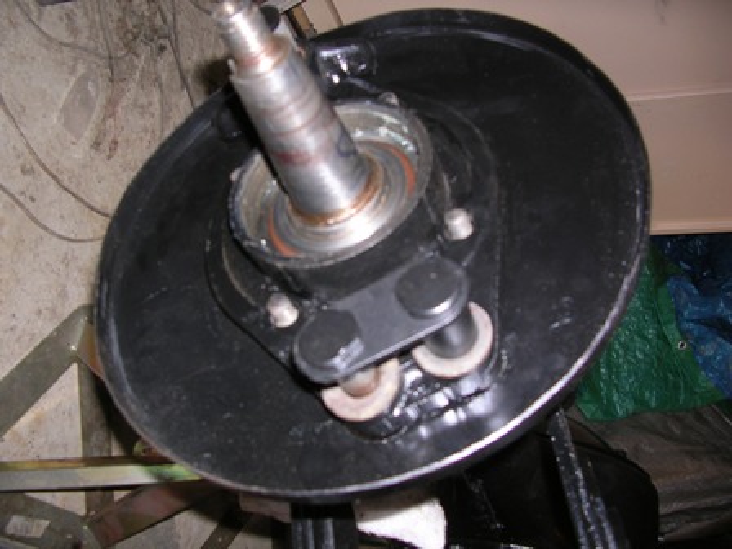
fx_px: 740
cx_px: 366
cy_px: 274
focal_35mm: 35
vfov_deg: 40.7
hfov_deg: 52.6
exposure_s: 1/60.1
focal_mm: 5.8
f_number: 2.8
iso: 50
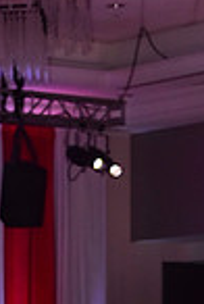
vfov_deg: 8.6
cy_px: 543
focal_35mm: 230
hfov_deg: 6.0
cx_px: -53
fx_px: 1946
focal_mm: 58
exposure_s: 1/320
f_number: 6.3
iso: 2500
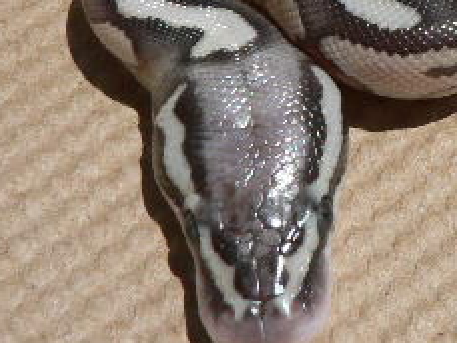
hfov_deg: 19.2
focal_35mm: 101
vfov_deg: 14.4
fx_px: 1333
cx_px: 395
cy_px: -4
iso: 80
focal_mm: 6
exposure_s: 1/640
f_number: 5.6
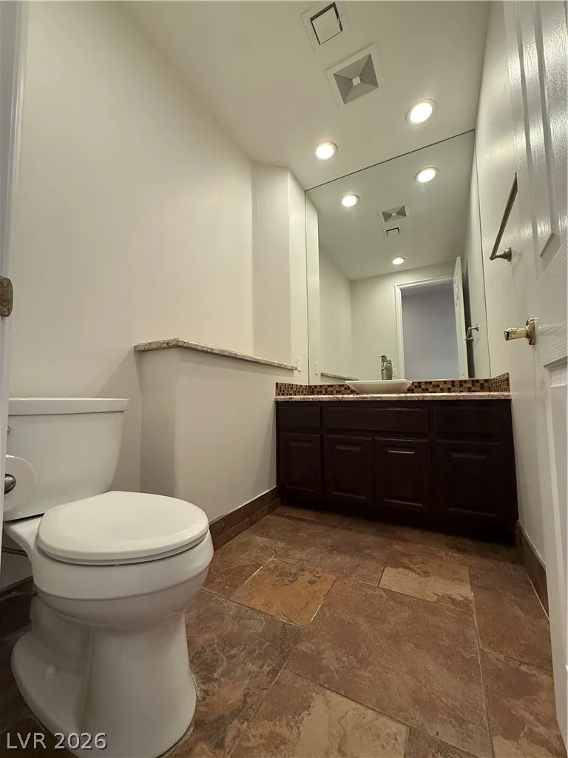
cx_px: 284
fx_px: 306
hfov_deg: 85.7
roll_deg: +0.1
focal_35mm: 14
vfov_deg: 102.1
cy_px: 379
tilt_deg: +4.7
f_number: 2.2
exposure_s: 1/120
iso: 250
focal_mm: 2.22
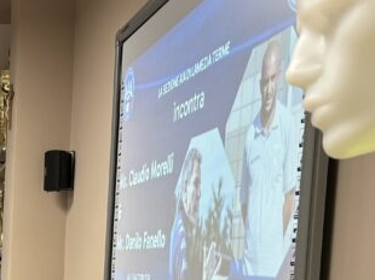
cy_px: 373
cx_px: -105
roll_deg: -1.5
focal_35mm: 86
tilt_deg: -7.0
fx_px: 931
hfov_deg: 20.8
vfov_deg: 16.2
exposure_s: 1/50
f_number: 1.6
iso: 80
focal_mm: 5.96
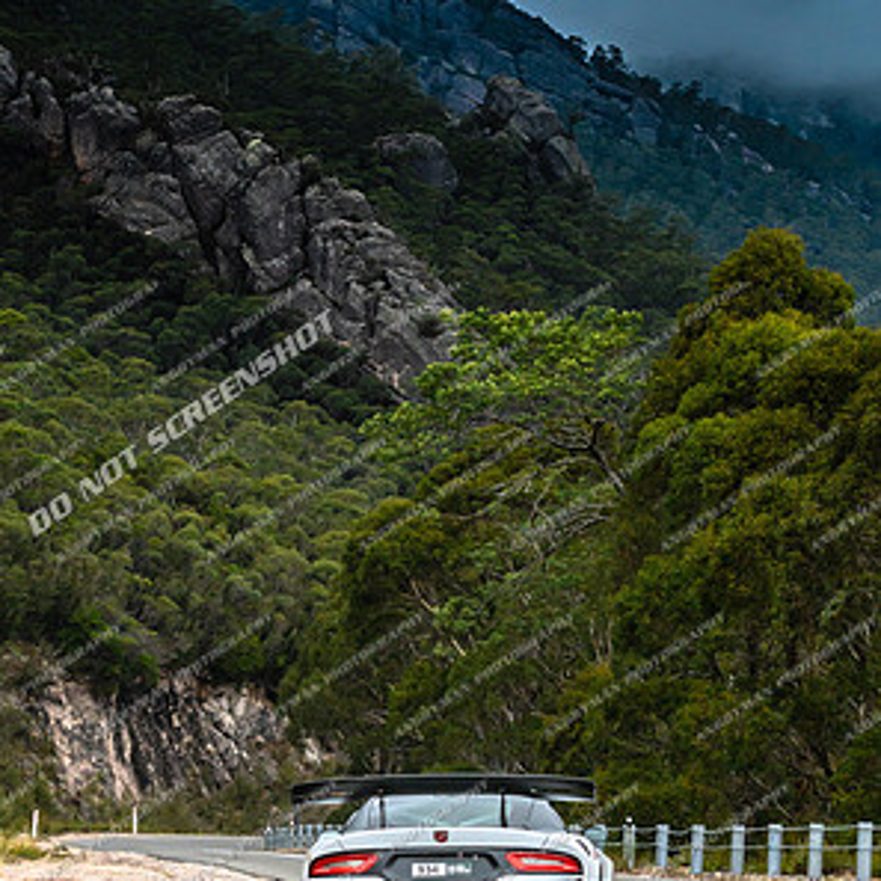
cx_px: 439
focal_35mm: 135
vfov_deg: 12.9
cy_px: 596
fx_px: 3887
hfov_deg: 12.9
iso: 320
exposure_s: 1/1600
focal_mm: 70
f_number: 4
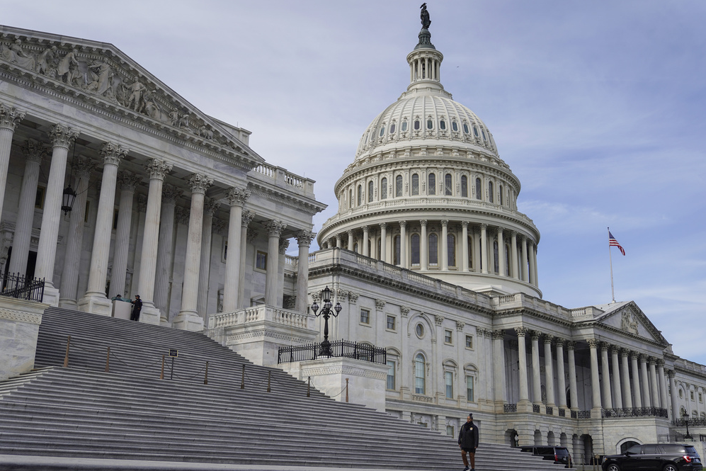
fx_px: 745
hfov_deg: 50.7
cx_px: 359
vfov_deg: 35.1
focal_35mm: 38
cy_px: 240
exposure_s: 1/2000
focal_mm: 37
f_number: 3.2
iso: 100
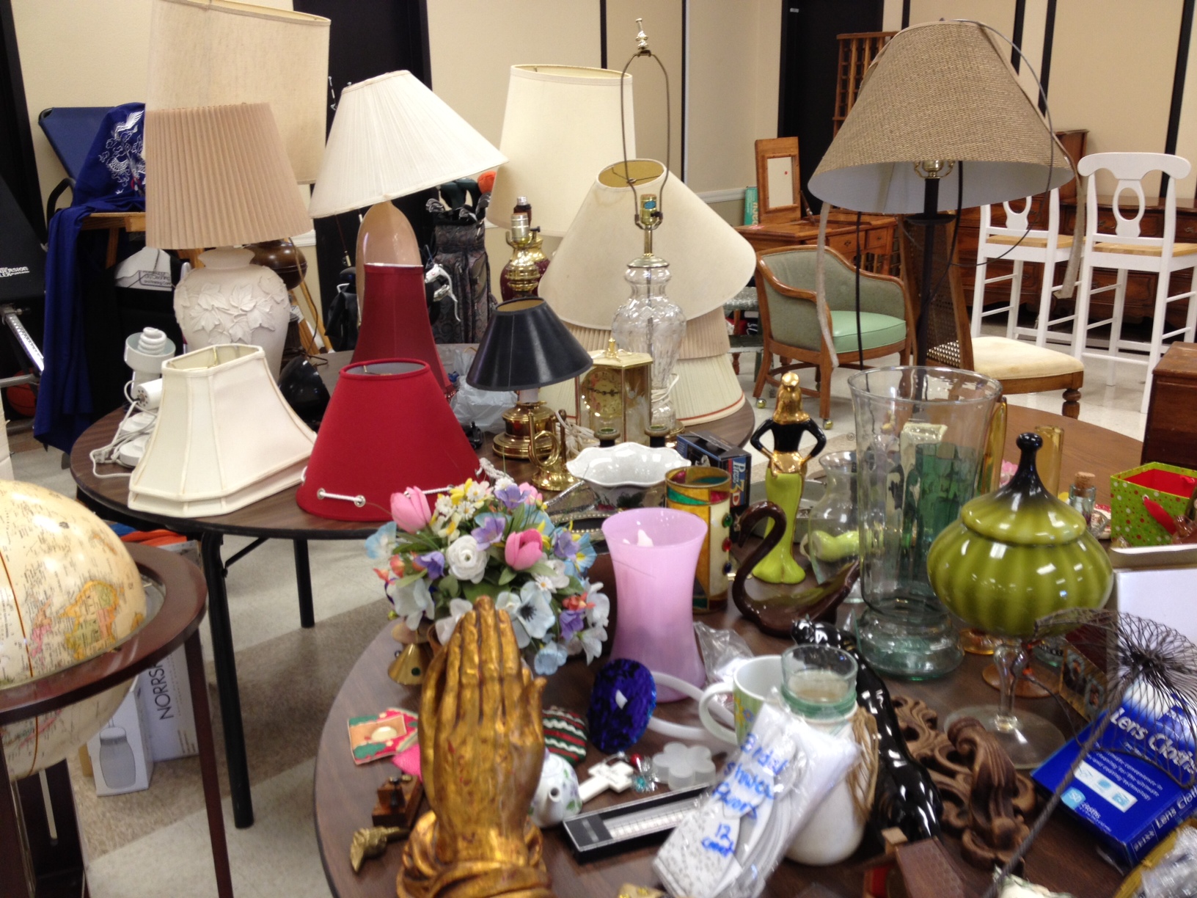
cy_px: 449
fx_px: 1210
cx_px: 598
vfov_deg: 40.7
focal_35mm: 35
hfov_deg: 52.6
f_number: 2.4
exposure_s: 1/20
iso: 80
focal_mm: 4.28
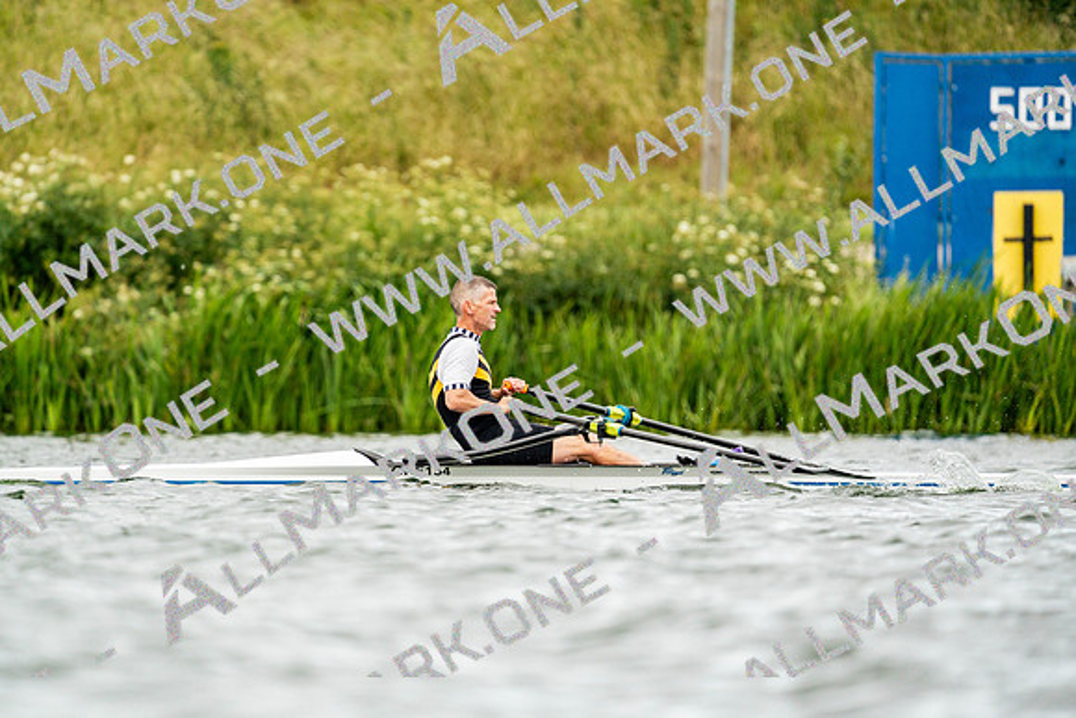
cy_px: 359
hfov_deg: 3.4
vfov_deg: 2.3
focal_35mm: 600
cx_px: 538
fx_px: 17937
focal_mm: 600
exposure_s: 1/2000
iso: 1250
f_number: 6.3
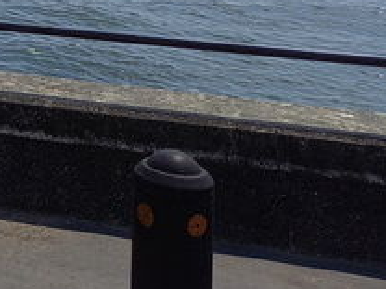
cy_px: -218
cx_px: -322
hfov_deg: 16.5
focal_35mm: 98
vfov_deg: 13.6
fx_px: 1093
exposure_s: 1/1610
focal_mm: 4.6
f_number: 2
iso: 50
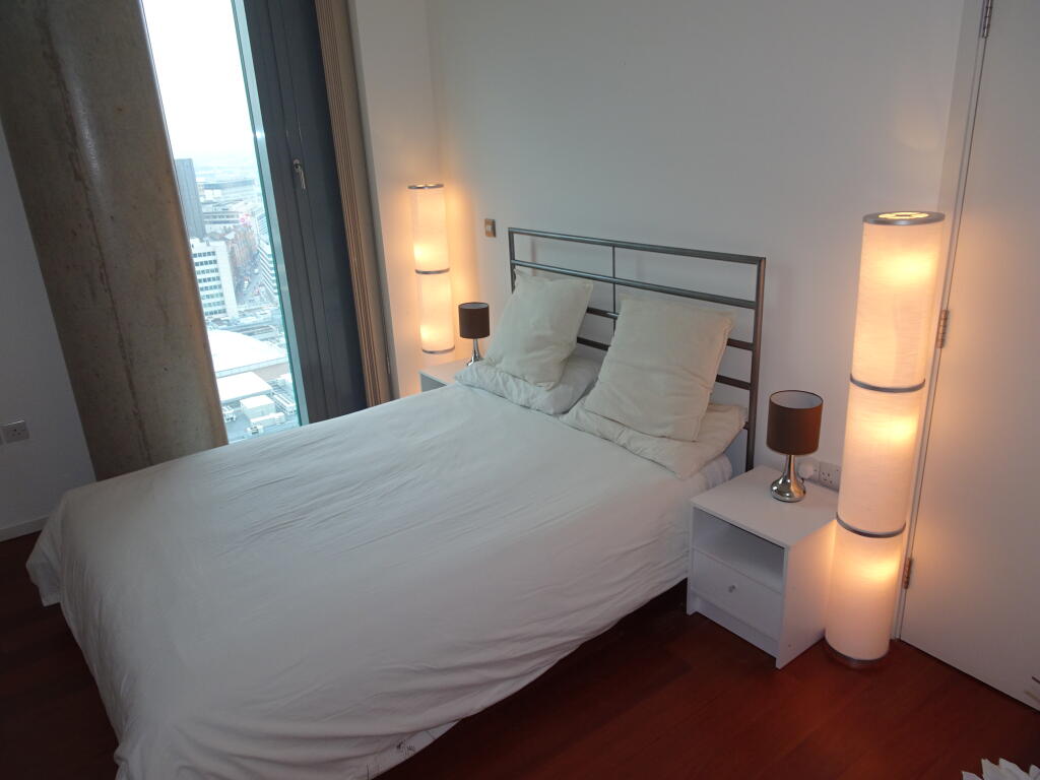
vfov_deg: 56.8
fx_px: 721
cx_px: 520
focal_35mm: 24
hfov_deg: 71.6
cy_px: 390
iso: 80
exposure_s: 1/40
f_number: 3.5
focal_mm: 4.1
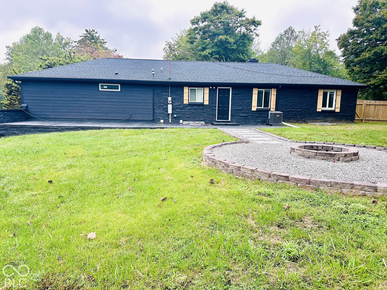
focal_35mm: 24
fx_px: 268
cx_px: 194
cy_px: 145
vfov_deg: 56.8
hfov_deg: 71.6
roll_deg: -1.1
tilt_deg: -8.5
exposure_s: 1/161
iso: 80
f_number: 1.78
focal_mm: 6.86
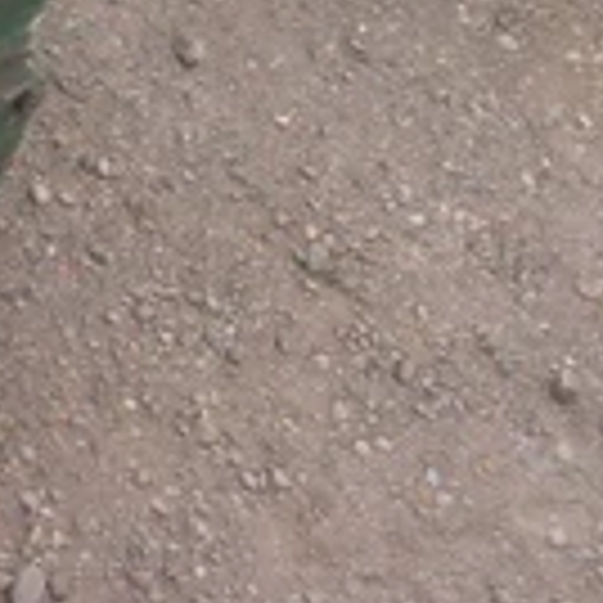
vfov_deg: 22.6
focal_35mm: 74
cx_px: -230
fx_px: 1458
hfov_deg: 20.8
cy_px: 27
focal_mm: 5
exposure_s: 1/60
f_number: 3
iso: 64
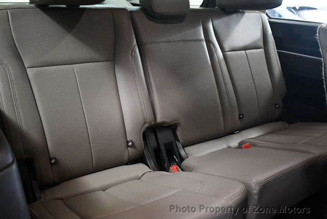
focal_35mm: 36
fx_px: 327
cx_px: 164
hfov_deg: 53.1
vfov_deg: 36.9
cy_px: 110
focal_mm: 18
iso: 3600
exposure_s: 1/60
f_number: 3.5
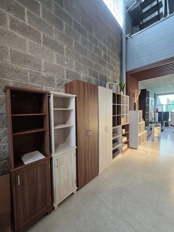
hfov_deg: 89.9
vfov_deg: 106.2
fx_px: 87
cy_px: 116
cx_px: 87
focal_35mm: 13
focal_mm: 2.2
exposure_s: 1/100
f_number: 1.9
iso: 200
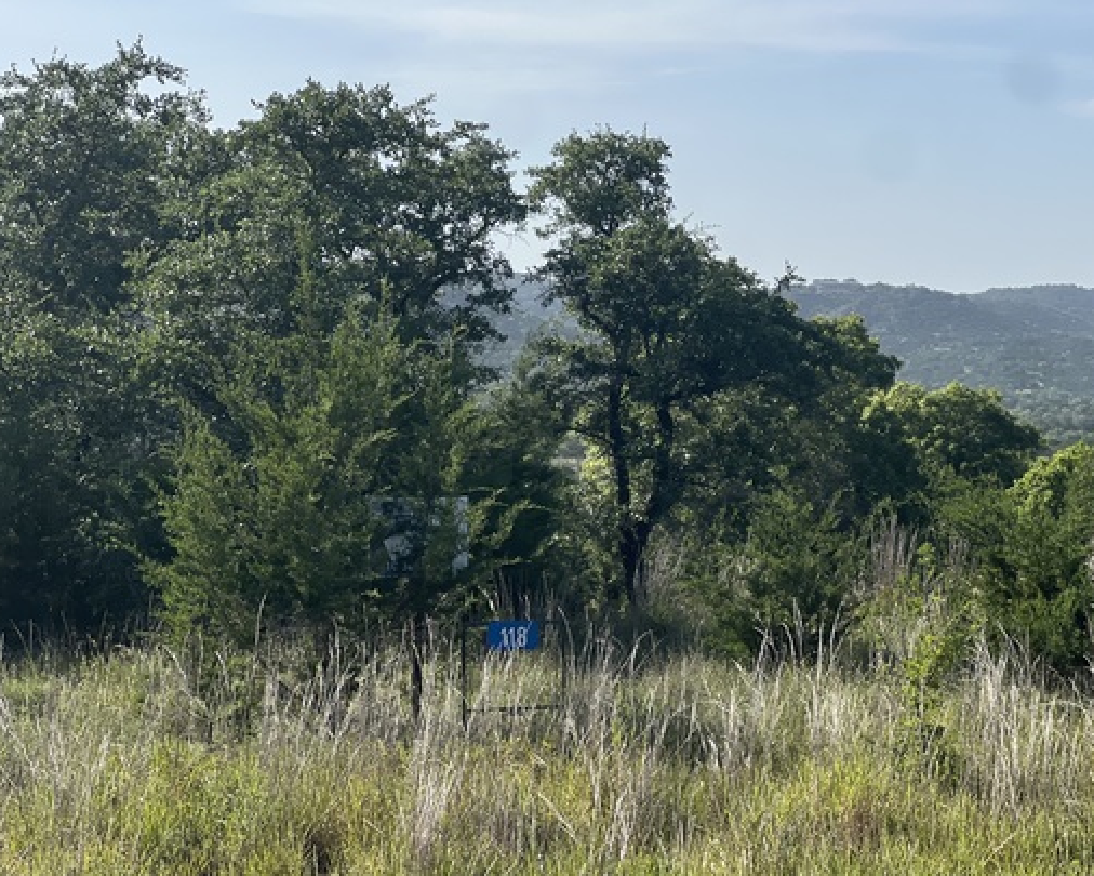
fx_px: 3077
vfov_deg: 16.2
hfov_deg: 20.1
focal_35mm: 95
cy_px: 394
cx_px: 642
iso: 32
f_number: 2.8
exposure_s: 1/797
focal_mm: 9
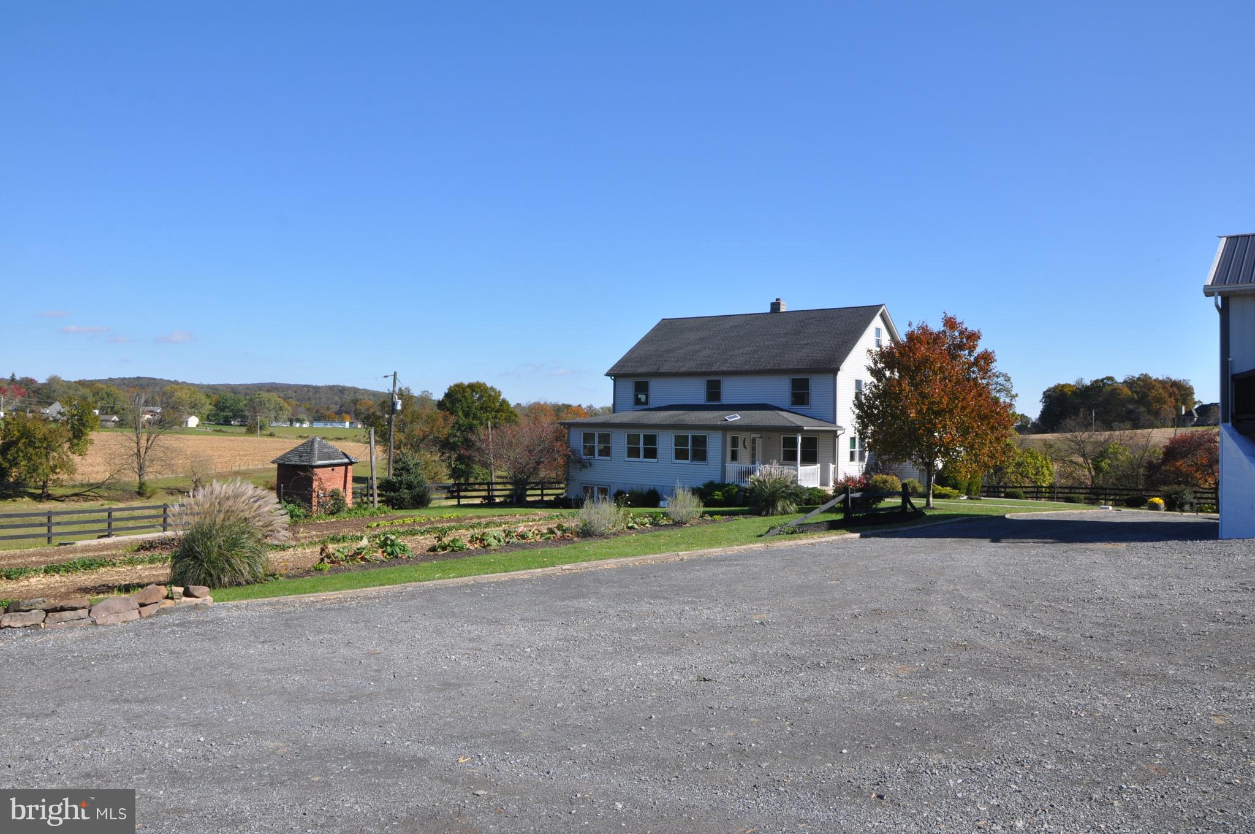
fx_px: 2089
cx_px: 628
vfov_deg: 22.6
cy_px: 417
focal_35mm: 60
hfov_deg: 33.4
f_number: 13
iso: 200
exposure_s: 1/160
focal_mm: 40
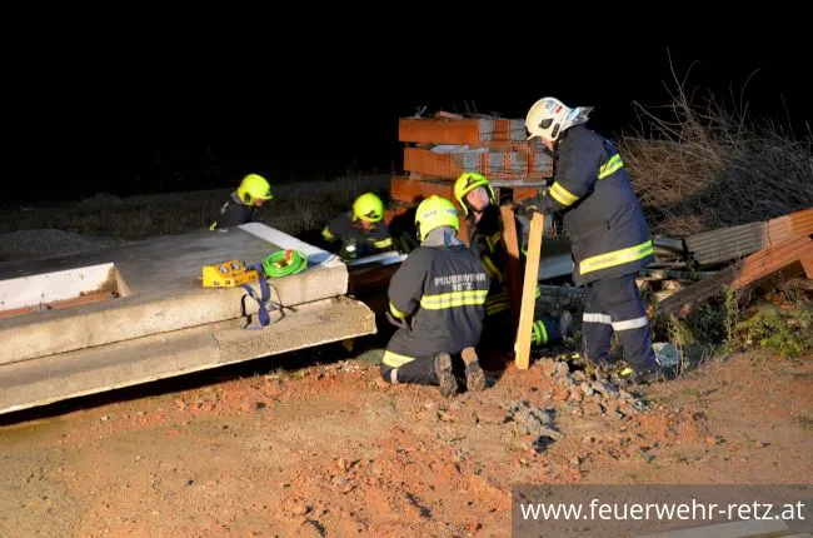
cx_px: 406
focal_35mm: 39
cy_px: 269
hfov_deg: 49.7
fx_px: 879
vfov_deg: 34.0
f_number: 6.3
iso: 800
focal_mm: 26
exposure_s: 1/13
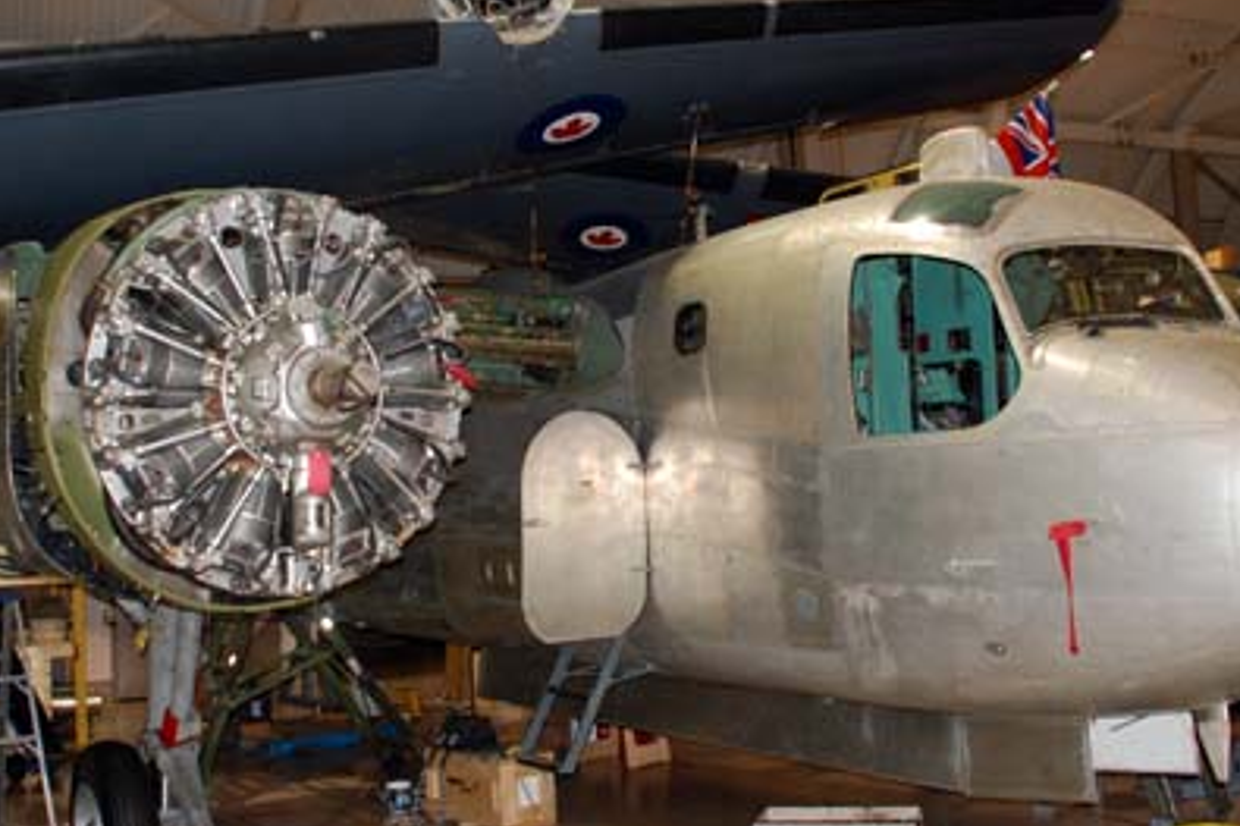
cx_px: 584
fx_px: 1412
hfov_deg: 47.4
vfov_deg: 32.6
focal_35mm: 41
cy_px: 369
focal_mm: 18
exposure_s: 1/60
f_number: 3.5
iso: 400
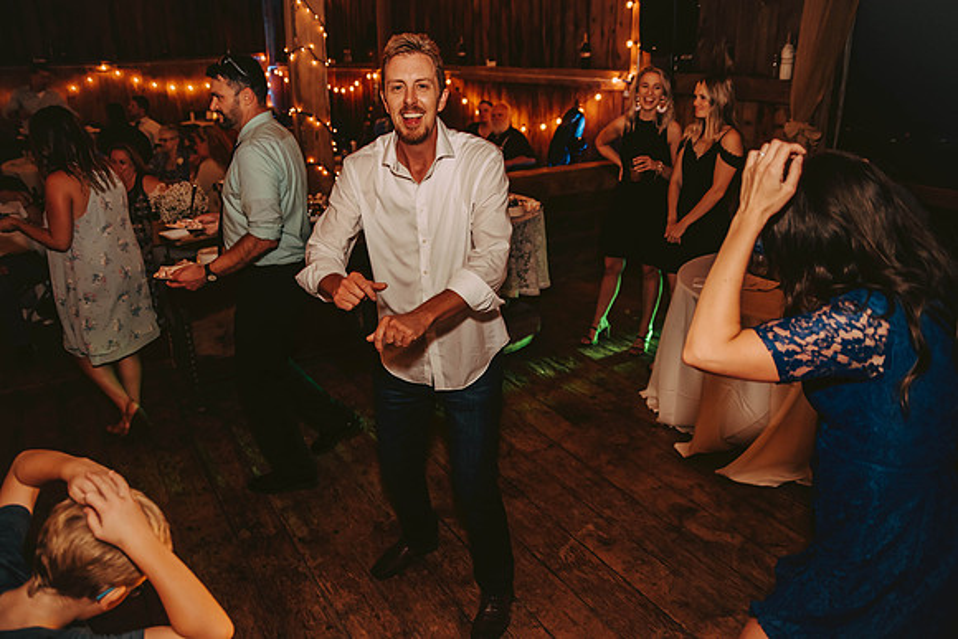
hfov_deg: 65.5
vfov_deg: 46.4
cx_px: 479
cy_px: 320
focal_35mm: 28
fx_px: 745
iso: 1250
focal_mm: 28
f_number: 2.8
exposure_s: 1/125
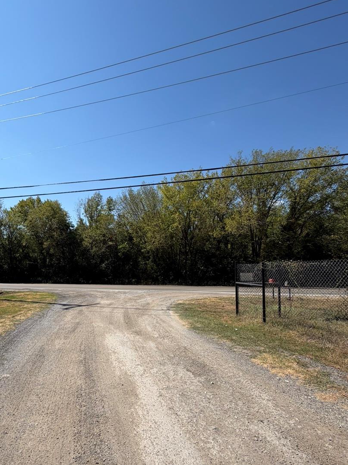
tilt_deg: +1.8
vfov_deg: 81.5
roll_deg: +0.5
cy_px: 257
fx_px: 268
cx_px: 110
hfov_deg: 63.9
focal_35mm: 20
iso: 20
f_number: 2.2
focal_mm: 2.22
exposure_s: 1/1068
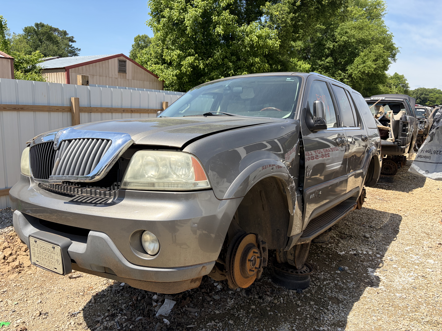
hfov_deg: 67.3
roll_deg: -1.8
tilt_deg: -8.5
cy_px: 166
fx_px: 332
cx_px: 221
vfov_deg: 53.1
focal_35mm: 26
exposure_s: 1/2865
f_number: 1.6
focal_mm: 5.96
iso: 50
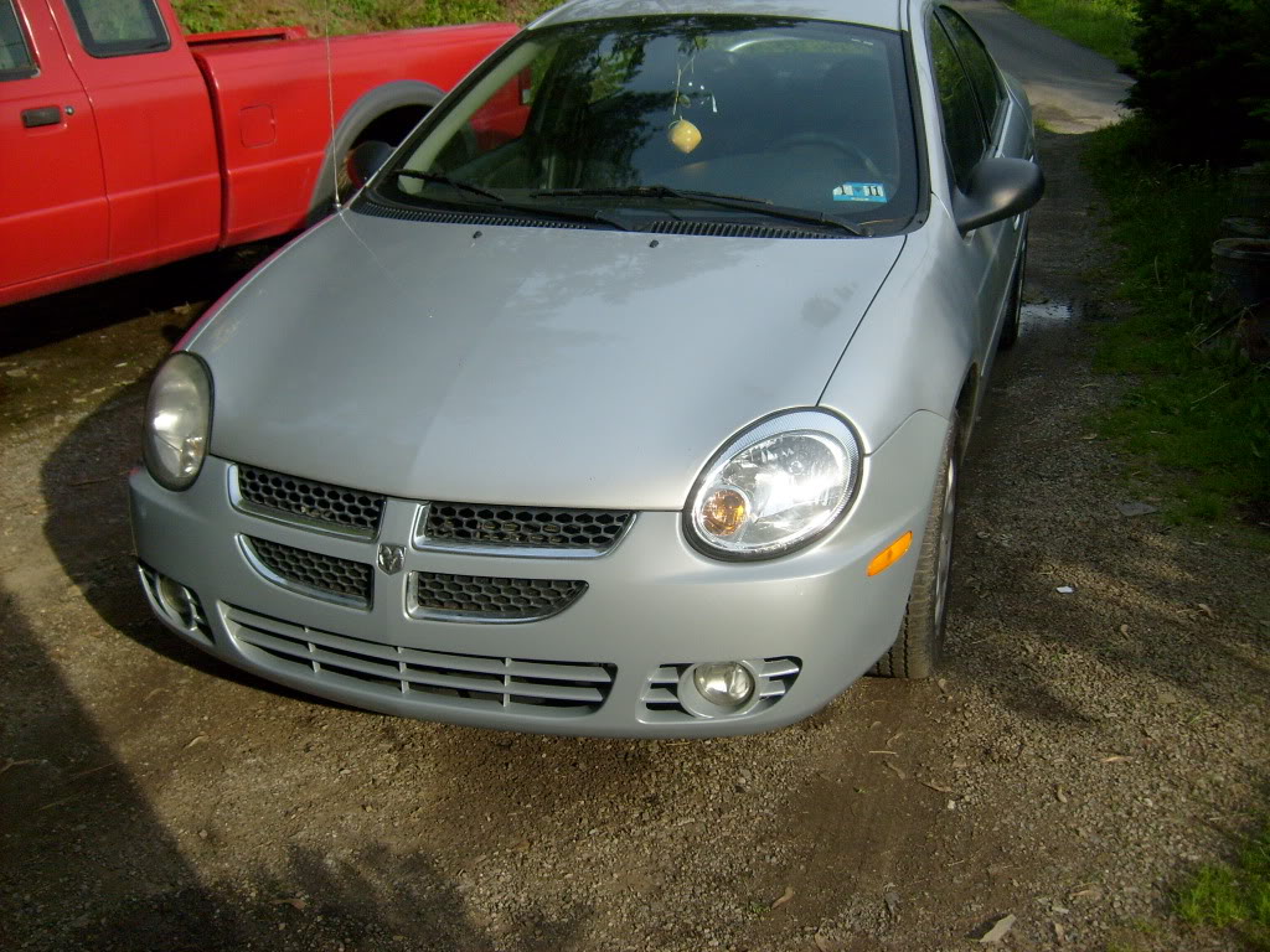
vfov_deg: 40.7
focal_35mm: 35
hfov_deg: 52.6
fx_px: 1284
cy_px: 476
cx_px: 635
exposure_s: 1/180
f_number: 7.1
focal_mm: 5.8
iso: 80
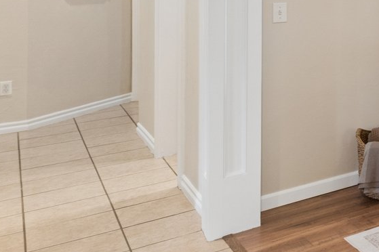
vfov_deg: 22.7
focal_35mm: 55
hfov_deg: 22.9
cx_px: 658
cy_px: -45
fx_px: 579
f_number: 8
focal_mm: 10
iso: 250
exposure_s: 1/15
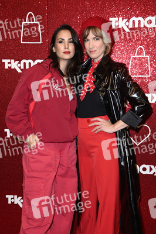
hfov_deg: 21.9
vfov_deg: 32.4
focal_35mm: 62
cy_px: 117
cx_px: 78
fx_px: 404
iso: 1000
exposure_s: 1/320
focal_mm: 62
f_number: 5.6
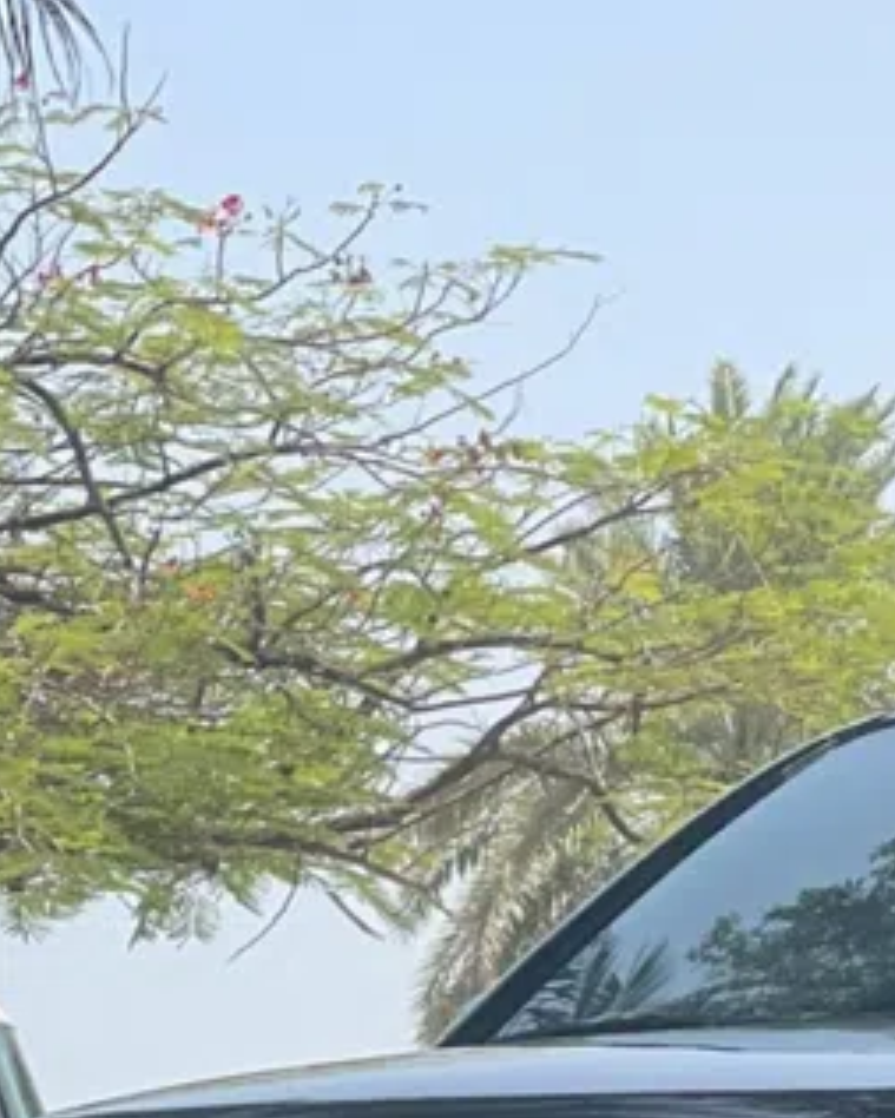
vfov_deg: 8.8
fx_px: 7248
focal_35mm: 219
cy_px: 968
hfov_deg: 7.0
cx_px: 1150
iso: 32
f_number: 2
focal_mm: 6
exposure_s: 1/675
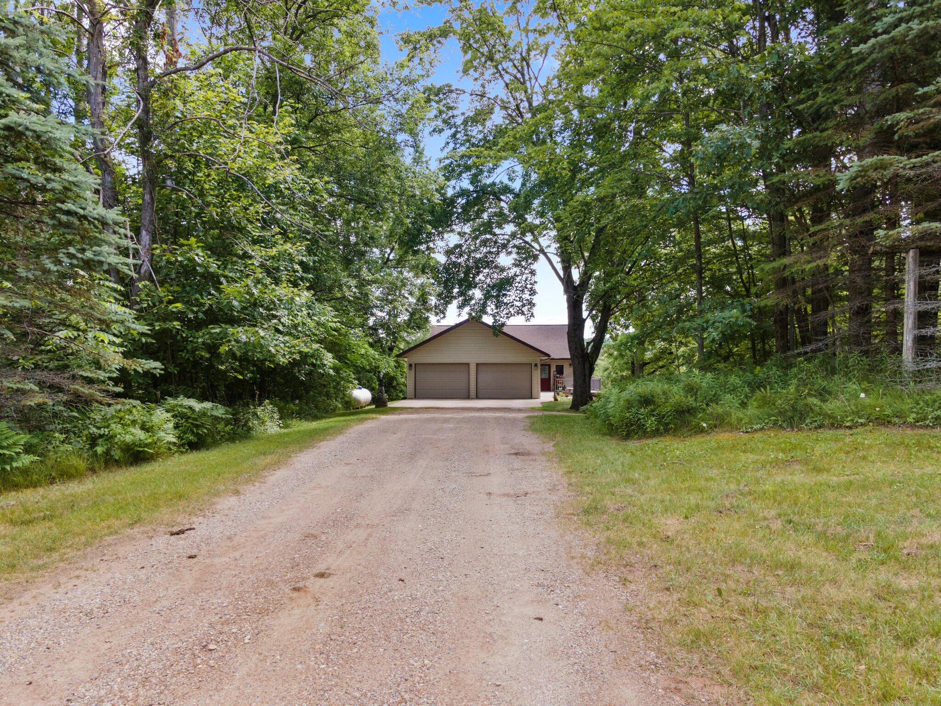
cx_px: 470
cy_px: 353
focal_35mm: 24
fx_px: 652
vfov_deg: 56.8
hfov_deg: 71.6
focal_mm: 4.5
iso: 100
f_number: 2.8
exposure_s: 1/100
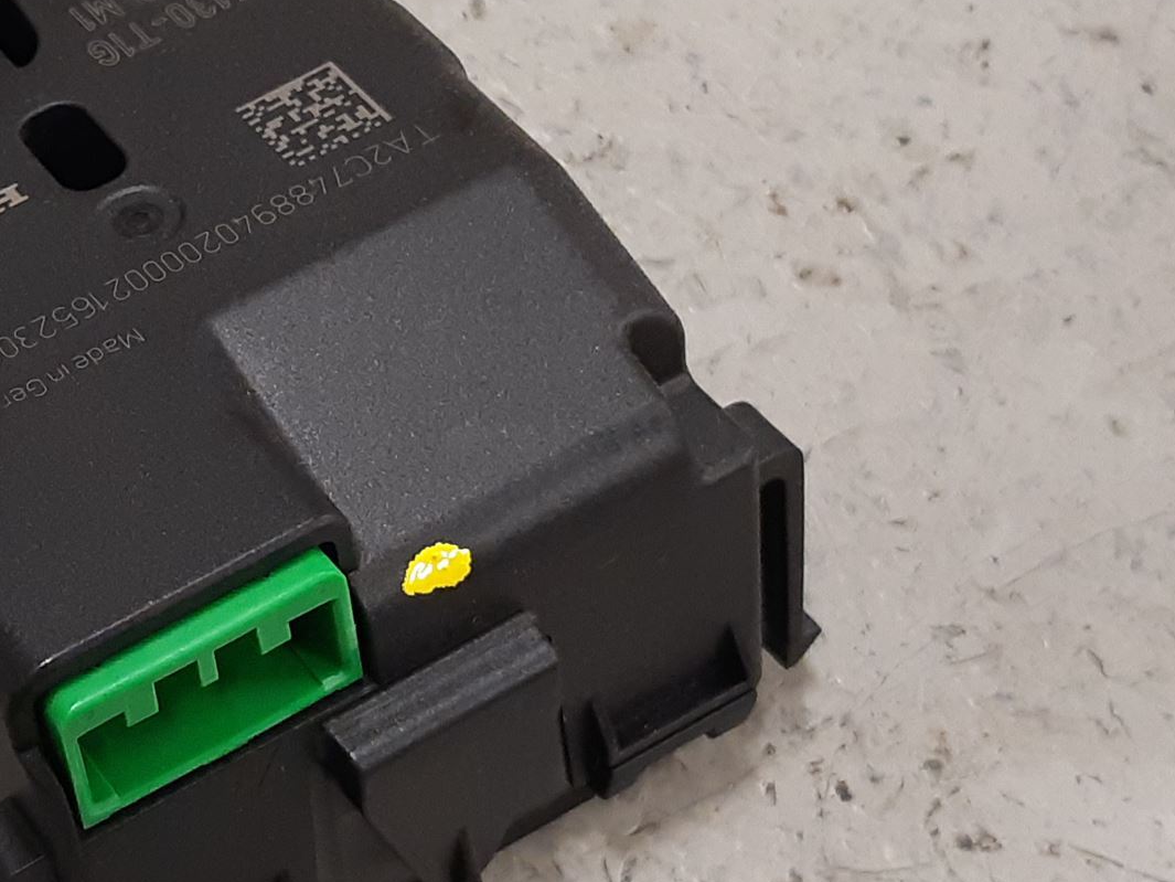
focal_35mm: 50
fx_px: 1697
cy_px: 445
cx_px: 106
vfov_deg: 29.1
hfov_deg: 35.8
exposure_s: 1/50
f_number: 1.7
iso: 160
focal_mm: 3.93
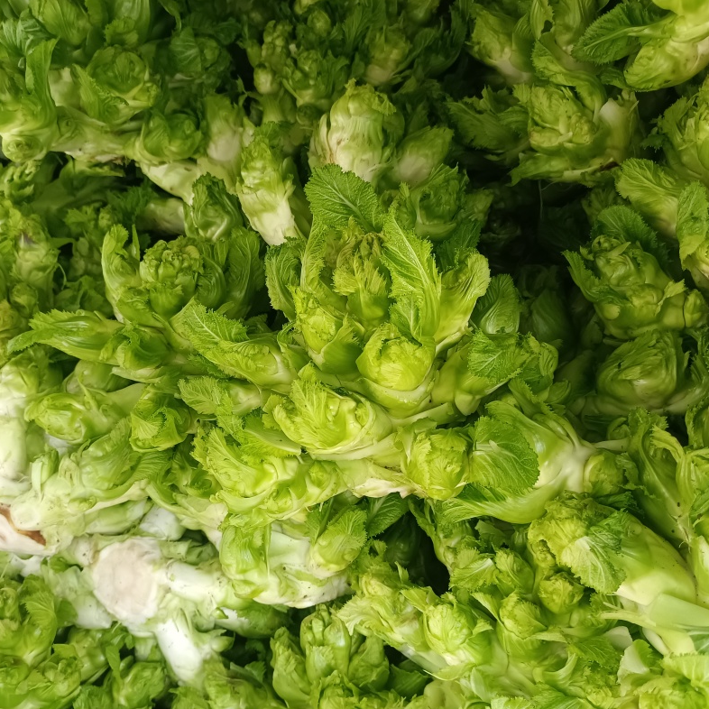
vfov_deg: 53.9
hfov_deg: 54.0
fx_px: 695
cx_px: 353
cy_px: 394
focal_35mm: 30
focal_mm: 4.71
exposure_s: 1/50
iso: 736
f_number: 1.79
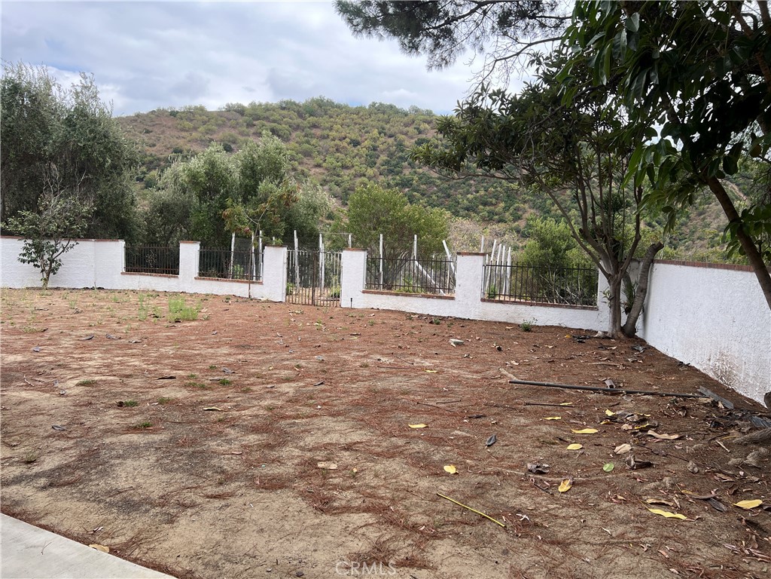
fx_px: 579
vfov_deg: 53.1
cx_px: 386
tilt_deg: -3.4
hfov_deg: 67.3
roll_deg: -2.0
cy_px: 290
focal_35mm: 26
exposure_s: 1/1431
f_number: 1.5
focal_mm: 5.7
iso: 50
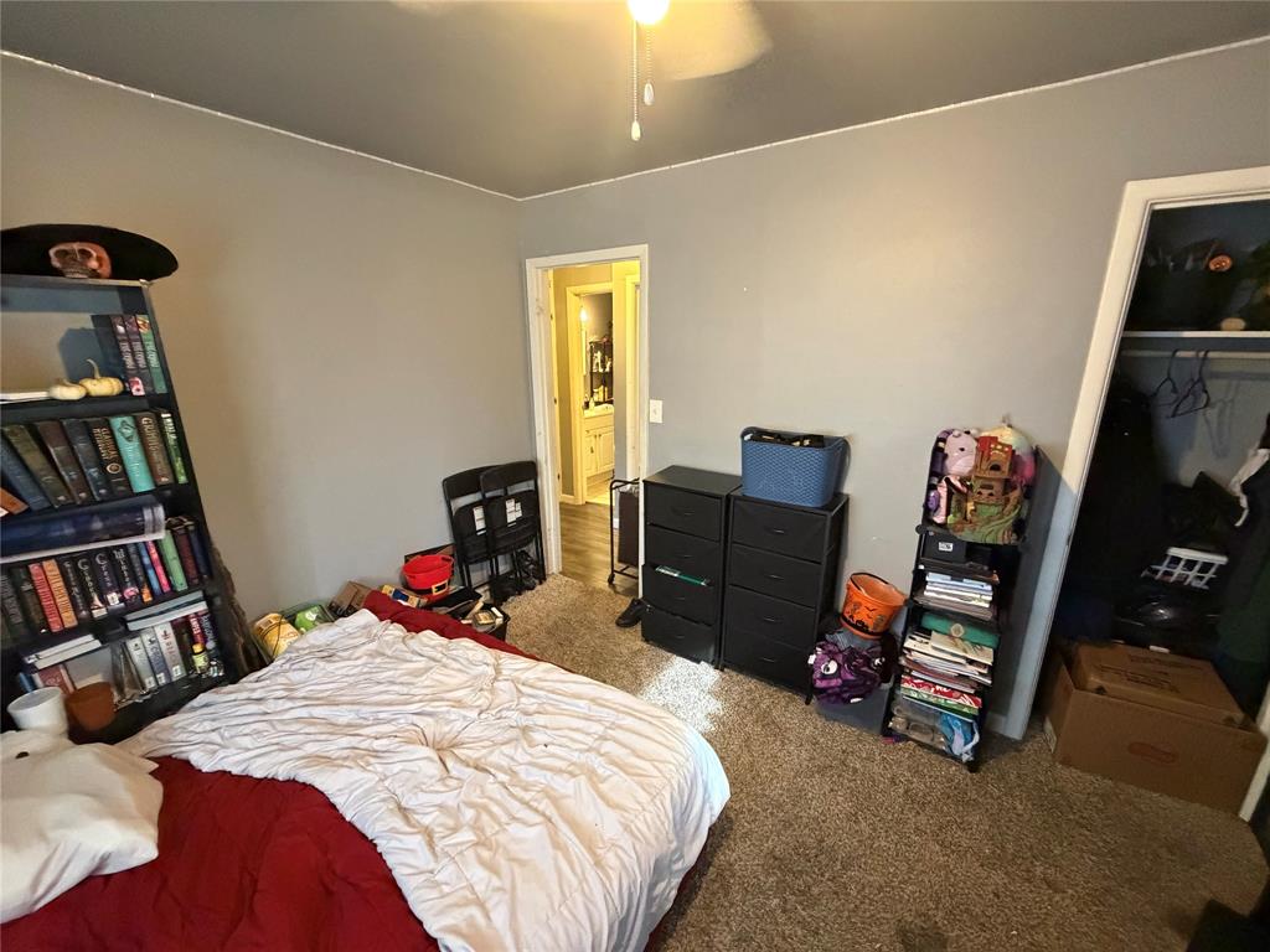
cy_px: 476
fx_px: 514
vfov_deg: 85.7
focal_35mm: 14
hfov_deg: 102.1
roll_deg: -0.3
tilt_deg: -13.1
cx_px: 635
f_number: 2.2
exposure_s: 1/60
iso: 1000
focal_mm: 2.22
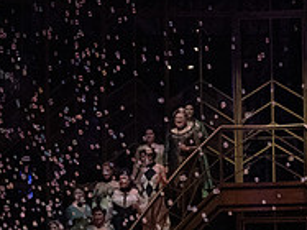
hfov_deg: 9.2
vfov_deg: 6.9
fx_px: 1906
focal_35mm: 215
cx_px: 102
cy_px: 139
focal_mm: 72
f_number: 18
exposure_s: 1/400
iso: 12800
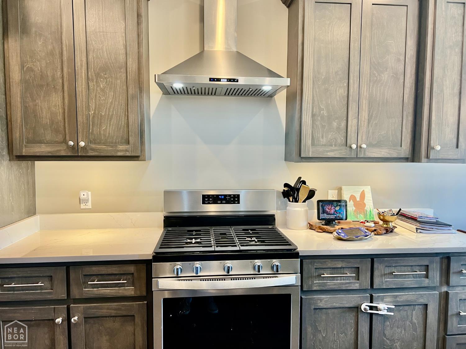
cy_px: 174
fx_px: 350
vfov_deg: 53.1
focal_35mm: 26
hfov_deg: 67.3
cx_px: 233
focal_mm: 5.7
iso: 100
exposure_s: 1/60
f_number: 1.5
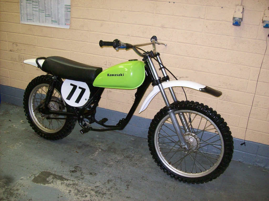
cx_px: 134
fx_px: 280
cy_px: 100
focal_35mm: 36
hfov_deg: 51.4
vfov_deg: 39.6
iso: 200
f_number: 2.7
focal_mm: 6
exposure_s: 1/64
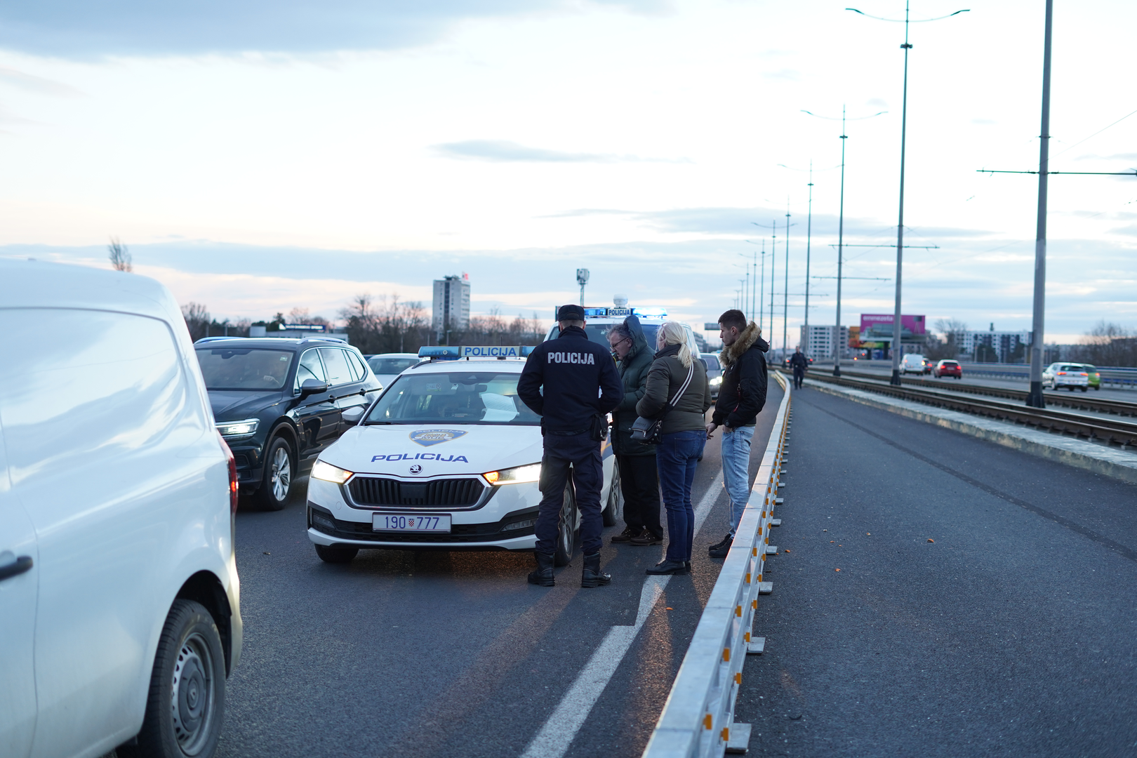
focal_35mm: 50
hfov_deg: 39.6
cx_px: 568
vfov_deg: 27.0
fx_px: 1579
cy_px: 379
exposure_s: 1/250
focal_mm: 50
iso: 800
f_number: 2.5
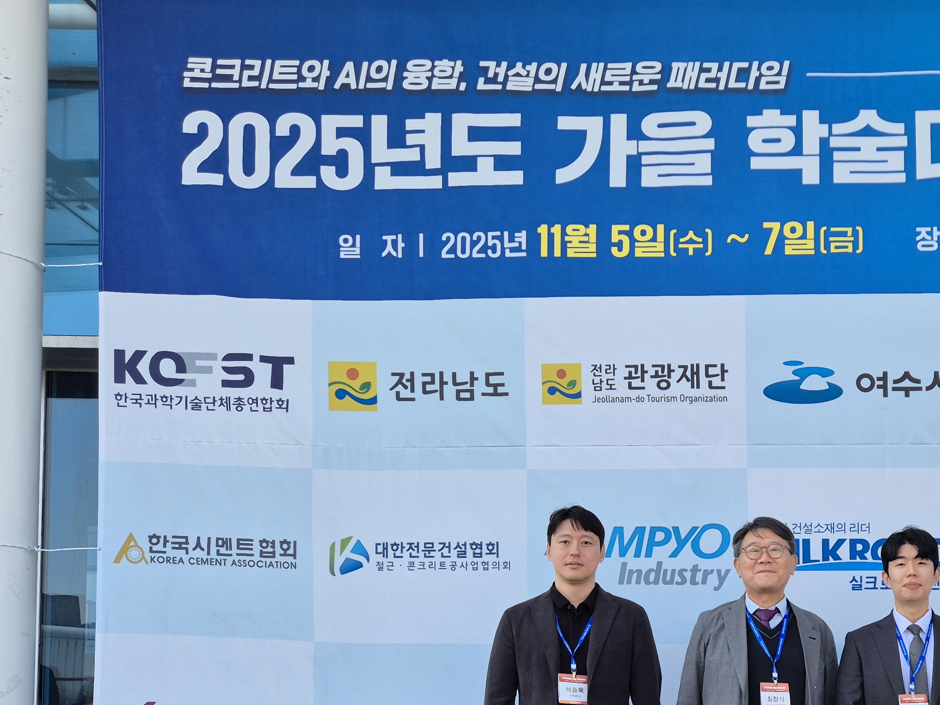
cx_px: 832
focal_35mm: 44
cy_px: 654
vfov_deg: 31.1
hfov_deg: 40.0
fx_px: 1195
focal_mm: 5.4
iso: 25
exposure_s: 1/509
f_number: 1.8
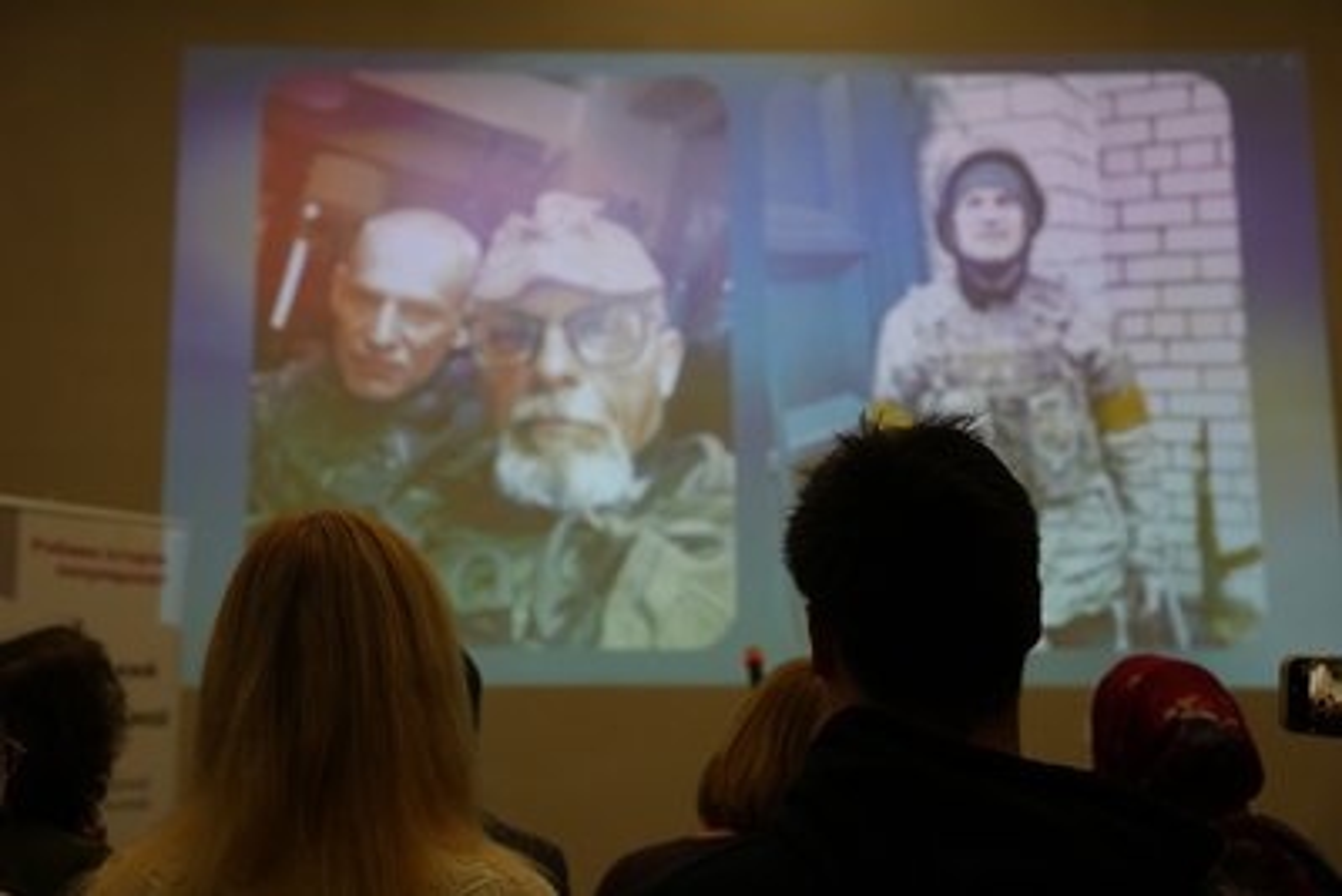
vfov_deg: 29.9
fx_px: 1678
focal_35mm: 45
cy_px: 448
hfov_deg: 43.6
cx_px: 671
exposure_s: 1/160
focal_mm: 45
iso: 1600
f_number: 4
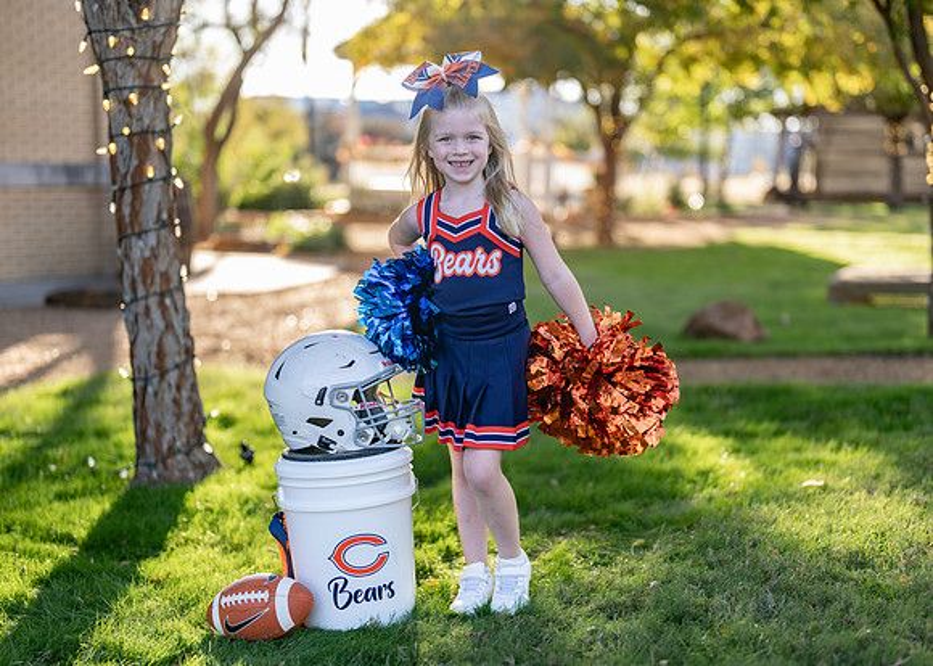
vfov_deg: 25.2
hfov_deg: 34.8
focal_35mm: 56
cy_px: 346
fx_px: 1487
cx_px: 500
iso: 100
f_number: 1.2
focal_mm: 50
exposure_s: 1/800
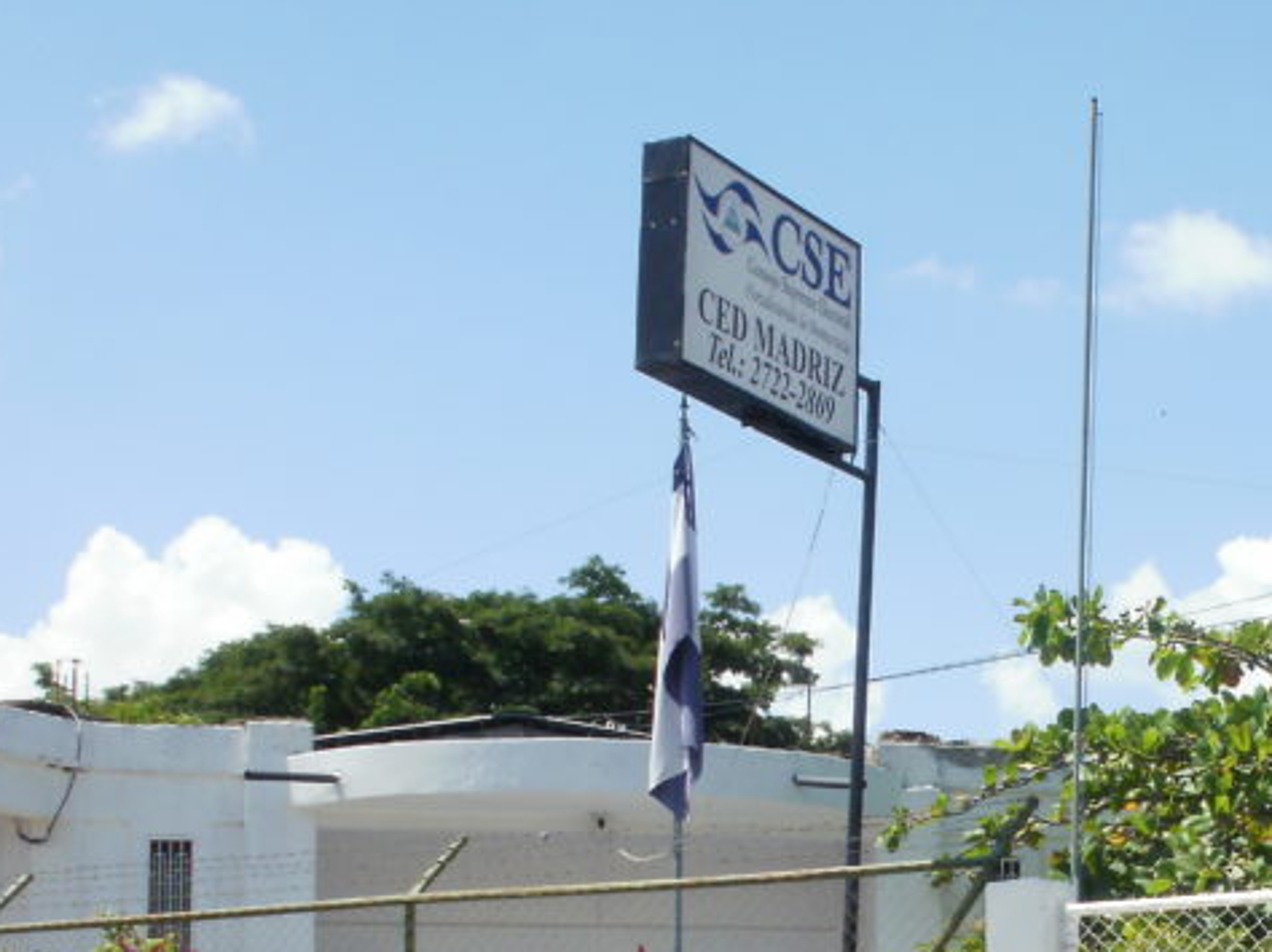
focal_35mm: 76
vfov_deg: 18.8
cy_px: 957
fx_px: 2791
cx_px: 1071
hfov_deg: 25.1
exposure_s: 1/400
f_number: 5.6
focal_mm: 6.3
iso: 100
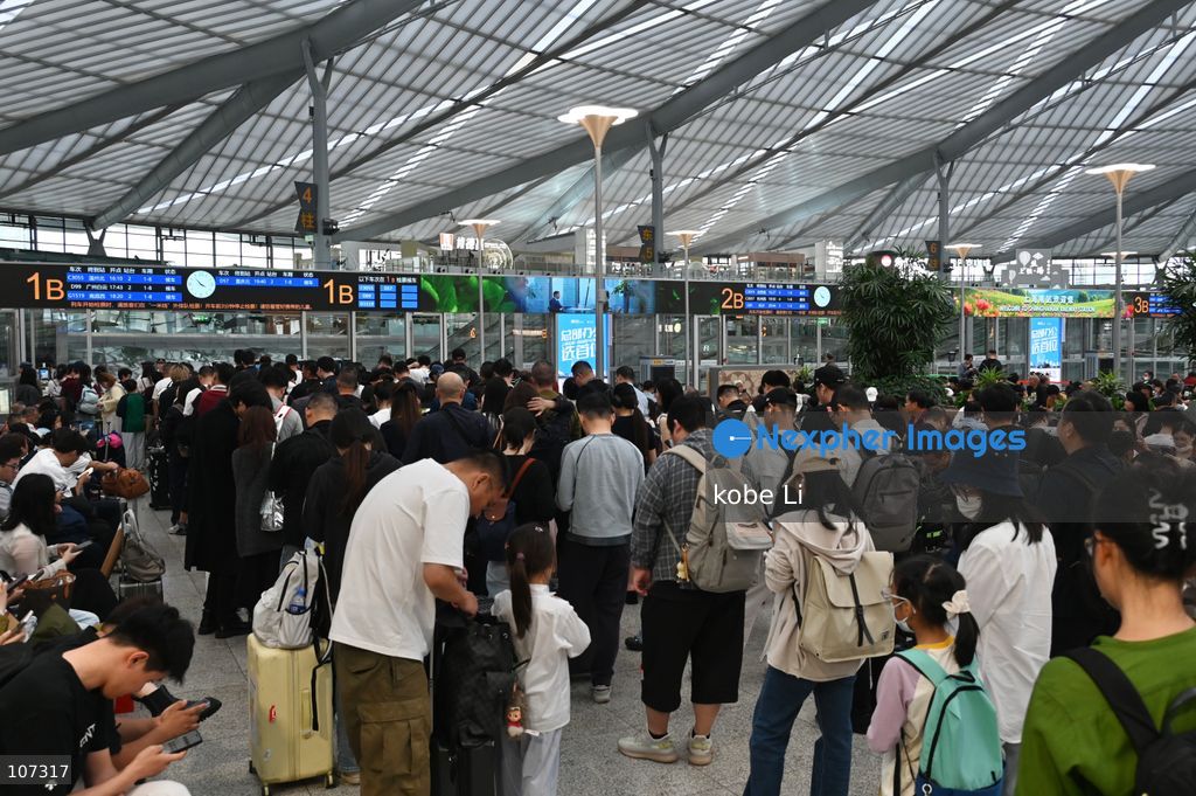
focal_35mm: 30
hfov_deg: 62.0
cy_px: 398
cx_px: 598
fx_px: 996
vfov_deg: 43.5
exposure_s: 1/200
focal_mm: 30
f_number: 6.3
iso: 1600
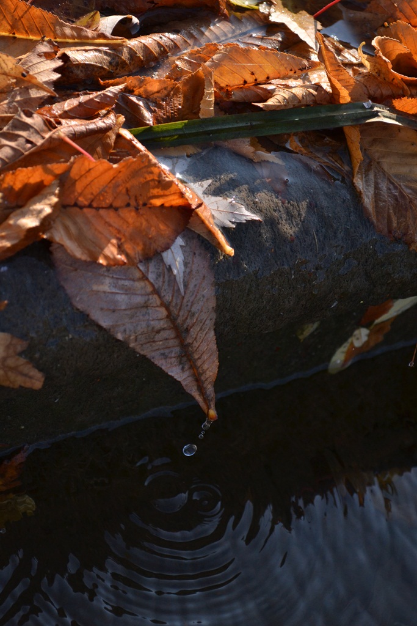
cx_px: 208
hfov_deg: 16.6
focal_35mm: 82
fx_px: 1433
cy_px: 313
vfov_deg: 24.6
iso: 400
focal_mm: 55
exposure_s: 1/1000
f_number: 5.6
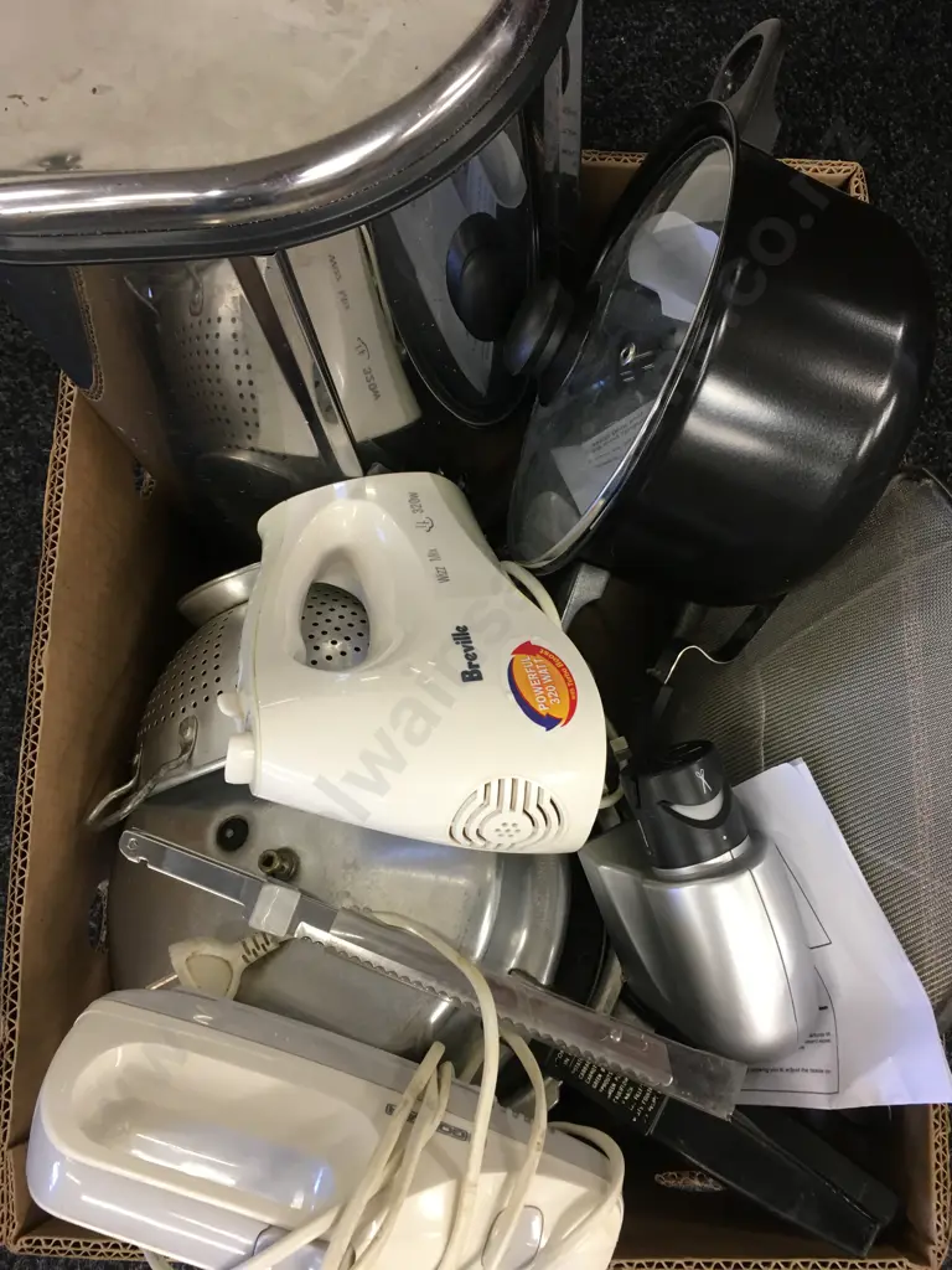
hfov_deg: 48.2
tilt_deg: -76.6
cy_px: 635
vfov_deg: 61.7
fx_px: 1063
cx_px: 476
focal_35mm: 29
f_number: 2.2
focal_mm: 4.15
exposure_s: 1/17
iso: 50
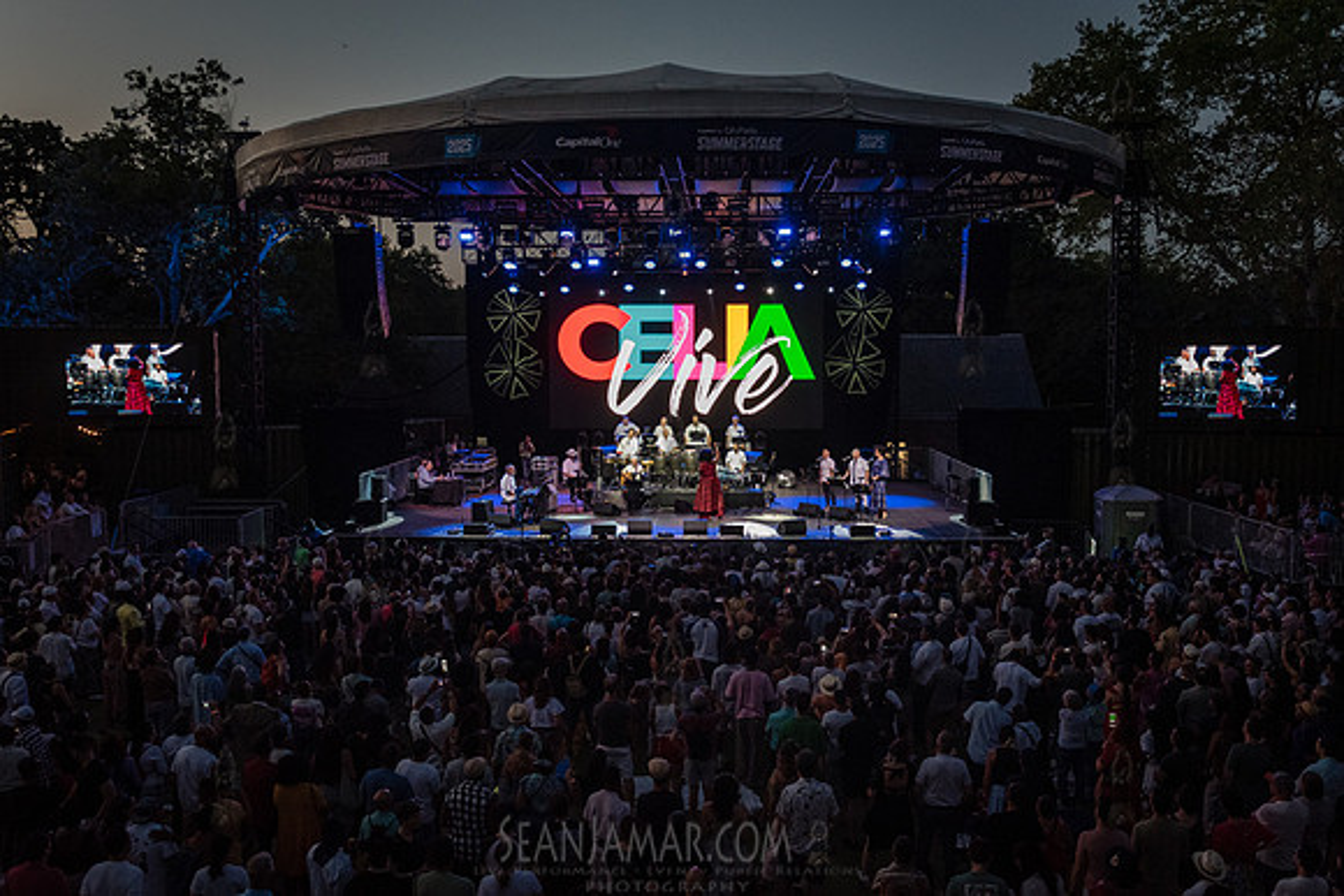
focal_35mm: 32
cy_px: 448
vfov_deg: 40.9
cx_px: 672
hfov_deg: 58.4
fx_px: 1203
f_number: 4
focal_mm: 31
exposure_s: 1/500
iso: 4000
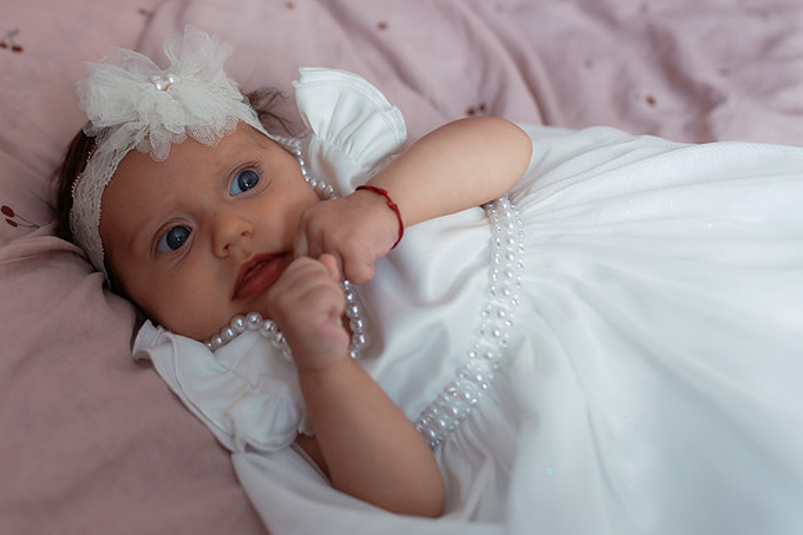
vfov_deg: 28.0
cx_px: 254
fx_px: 1067
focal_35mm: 48
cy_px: 184
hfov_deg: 40.6
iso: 640
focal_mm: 35
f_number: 3.2
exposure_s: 1/200
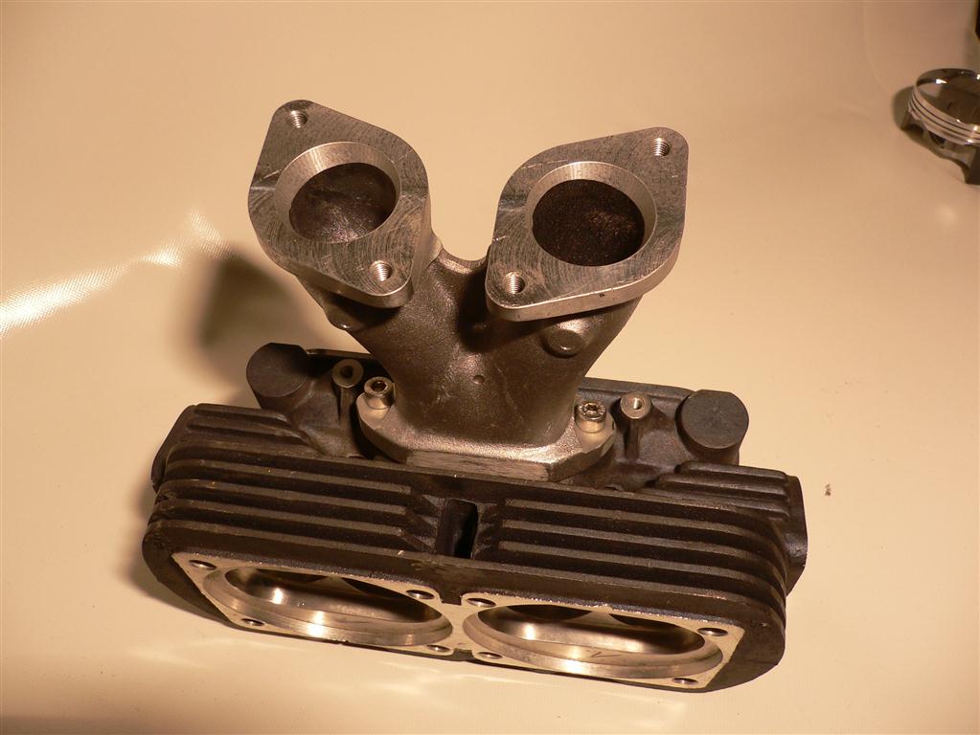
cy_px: 368
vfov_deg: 40.7
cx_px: 490
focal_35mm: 35
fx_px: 991
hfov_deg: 52.6
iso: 80
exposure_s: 1/400
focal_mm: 5.8
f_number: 2.8
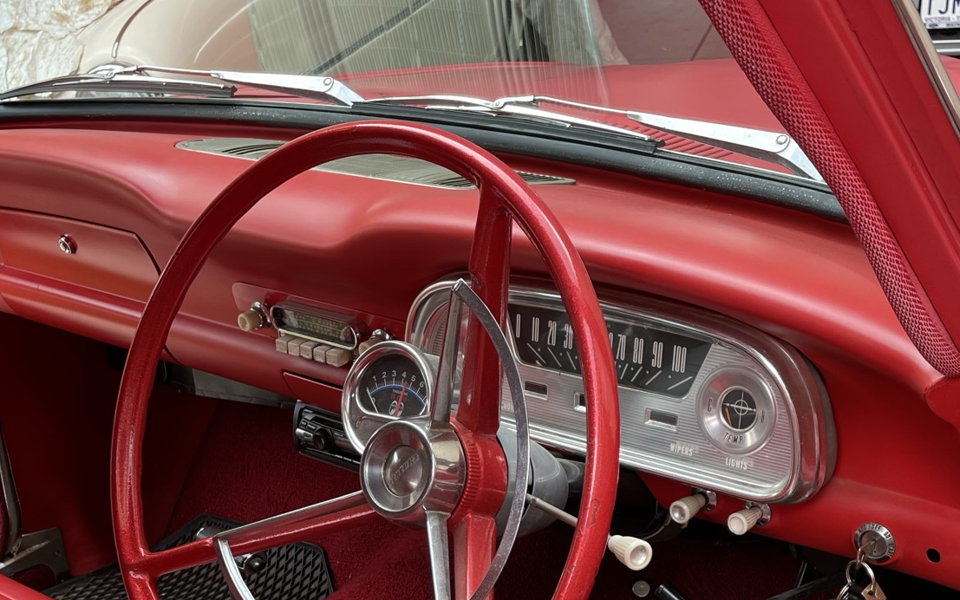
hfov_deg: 39.6
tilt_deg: -33.0
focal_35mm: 51
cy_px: 663
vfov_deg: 23.7
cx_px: 506
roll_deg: +4.7
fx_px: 1334
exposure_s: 1/121
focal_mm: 4.2
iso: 40
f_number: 1.6
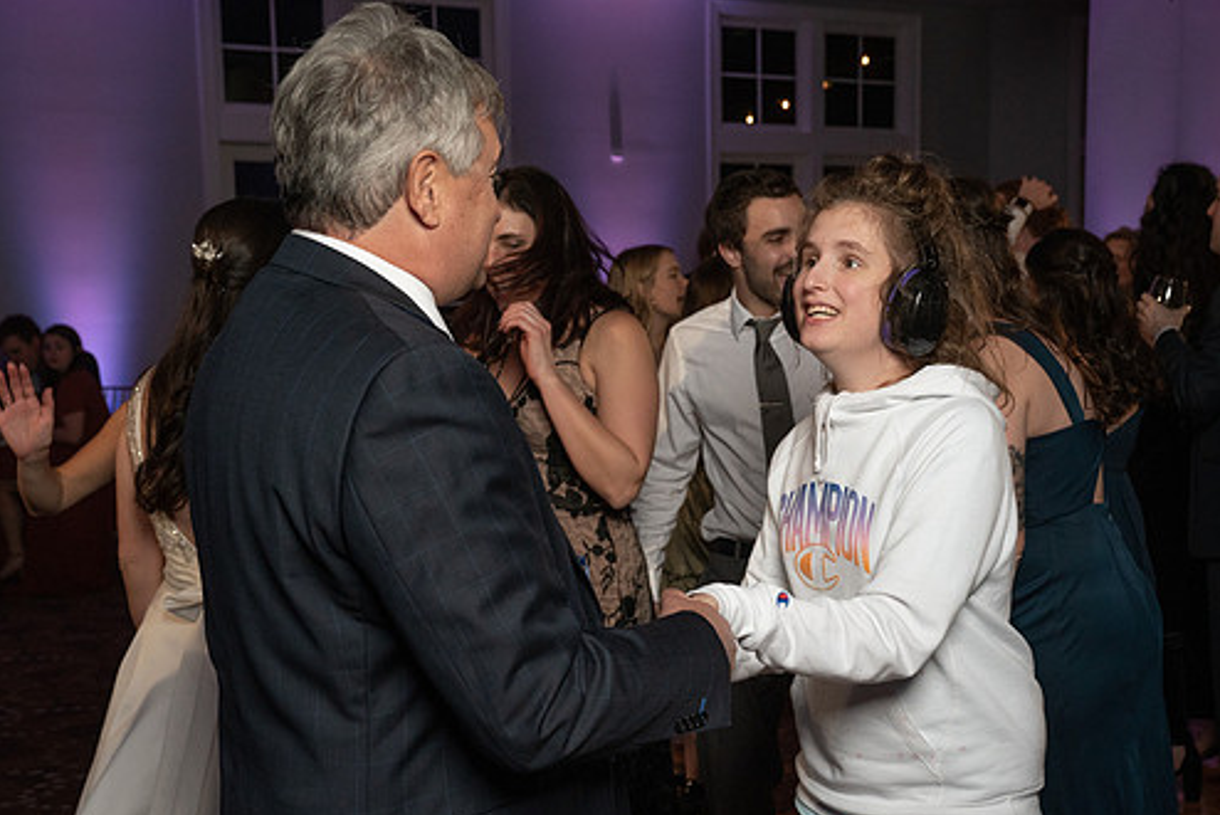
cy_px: 458
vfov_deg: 27.0
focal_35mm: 50
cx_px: 688
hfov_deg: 39.5
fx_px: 1695
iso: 2000
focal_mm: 40
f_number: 5.6
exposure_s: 1/200
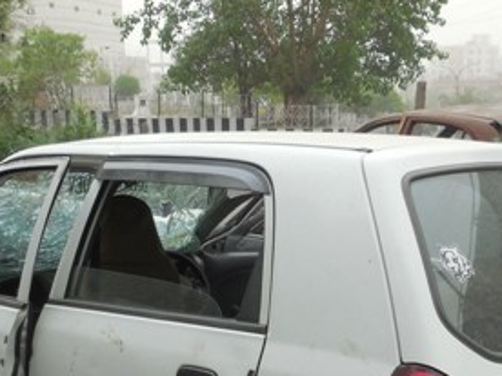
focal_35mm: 58
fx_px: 841
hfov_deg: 33.2
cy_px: 376
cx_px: 266
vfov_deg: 24.1
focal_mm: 4.5
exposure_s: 1/500
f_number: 3.1
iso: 125
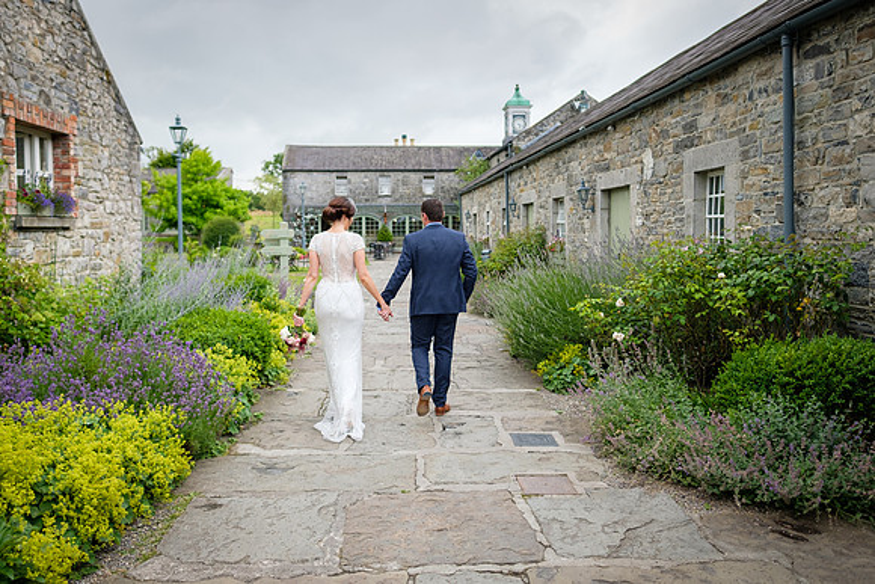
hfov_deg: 64.8
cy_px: 264
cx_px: 429
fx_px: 689
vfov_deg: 45.9
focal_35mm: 28
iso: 200
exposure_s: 1/500
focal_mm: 16
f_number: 2
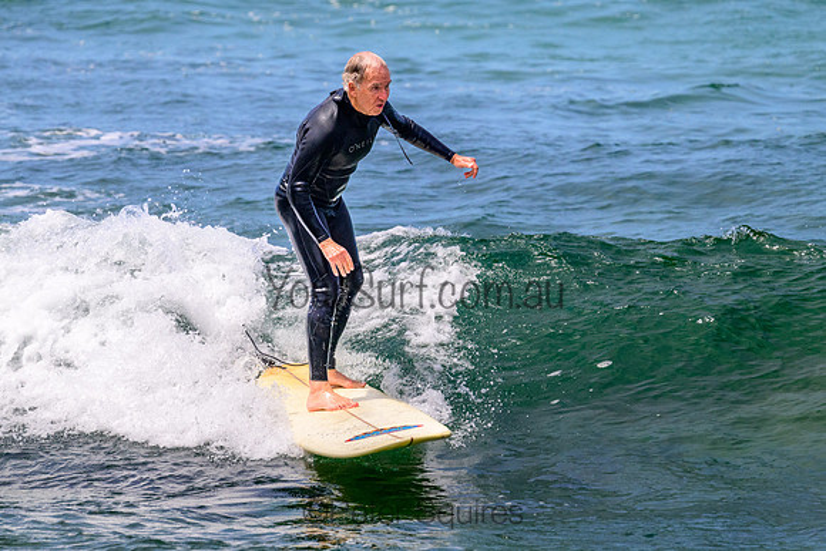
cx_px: 424
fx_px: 16575
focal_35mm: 722
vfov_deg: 1.9
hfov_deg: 2.9
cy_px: 176
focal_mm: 530
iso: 1000
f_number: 11
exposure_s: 1/2000
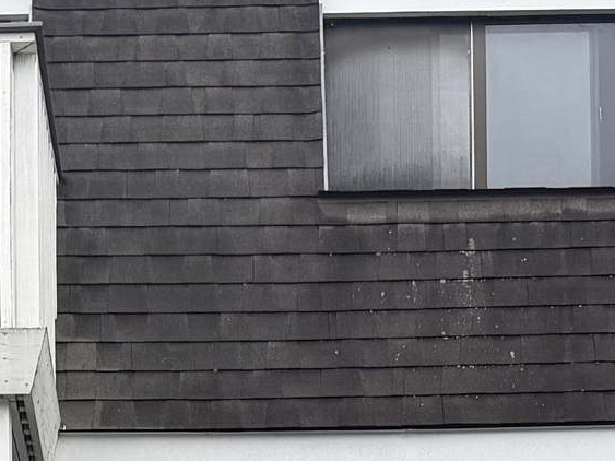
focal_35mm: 131
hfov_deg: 15.0
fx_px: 2327
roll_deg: -0.1
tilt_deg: +3.1
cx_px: 144
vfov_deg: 10.0
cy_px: 1095
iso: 80
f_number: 1.78
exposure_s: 1/931
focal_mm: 6.76
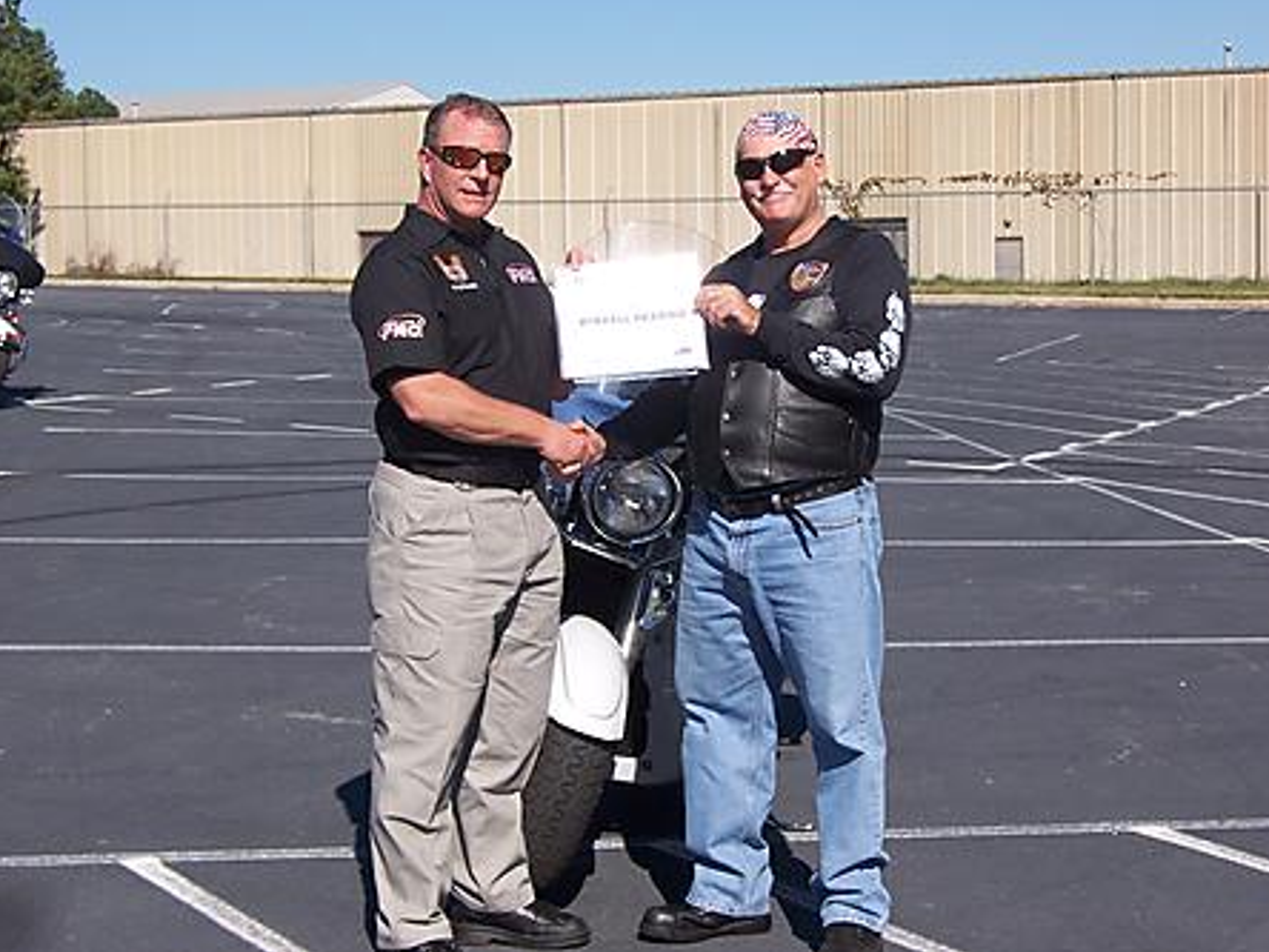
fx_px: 2713
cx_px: 632
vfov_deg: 19.9
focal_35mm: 74
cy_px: 472
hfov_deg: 26.3
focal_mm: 12.1
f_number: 4.8
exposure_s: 1/750
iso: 80
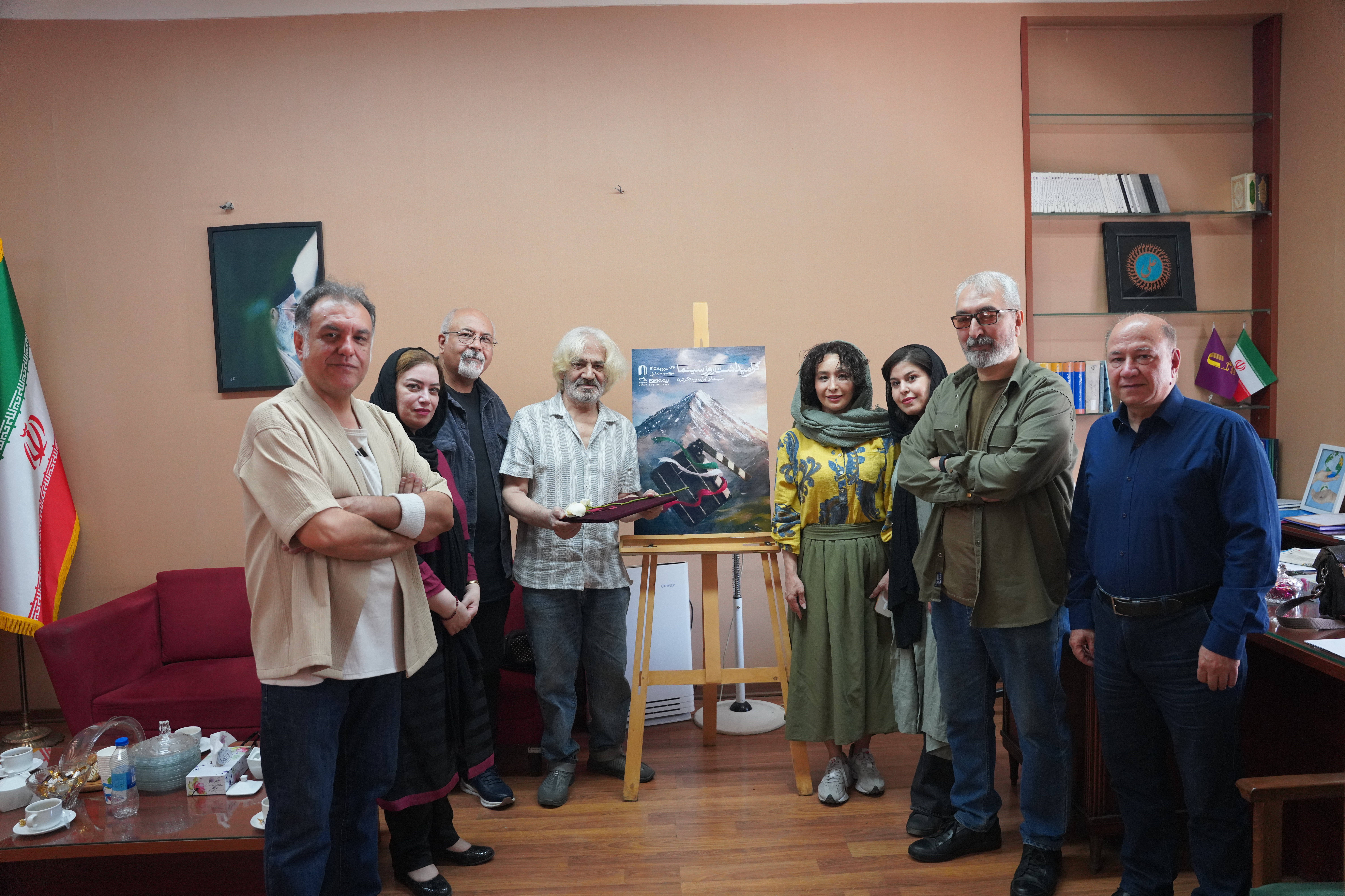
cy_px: 448
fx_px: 1024
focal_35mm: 27
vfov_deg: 47.3
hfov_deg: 66.6
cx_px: 672
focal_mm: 27.4
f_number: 4
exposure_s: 1/160
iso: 2000
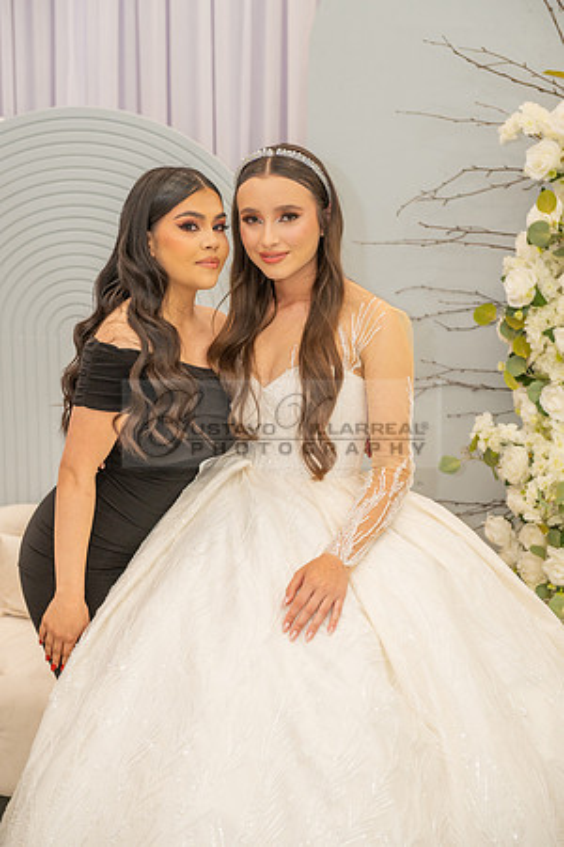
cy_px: 424
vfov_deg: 28.8
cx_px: 282
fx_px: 1645
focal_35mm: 70
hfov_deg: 19.5
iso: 640
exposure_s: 1/160
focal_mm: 70
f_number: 3.5
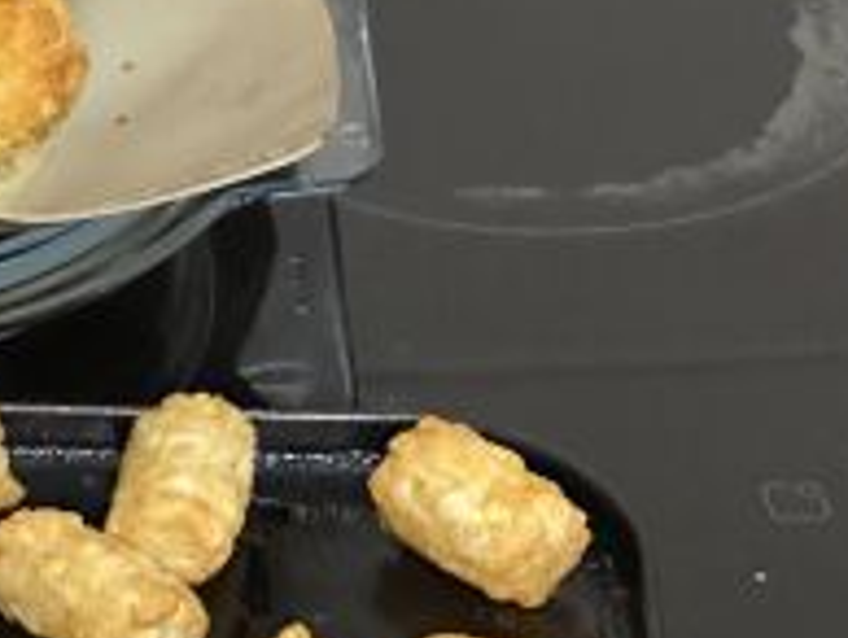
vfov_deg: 6.2
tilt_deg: -38.7
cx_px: -437
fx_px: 5838
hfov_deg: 8.1
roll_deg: +1.4
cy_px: 642
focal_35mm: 238
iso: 1000
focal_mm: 9
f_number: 2.8
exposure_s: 1/34
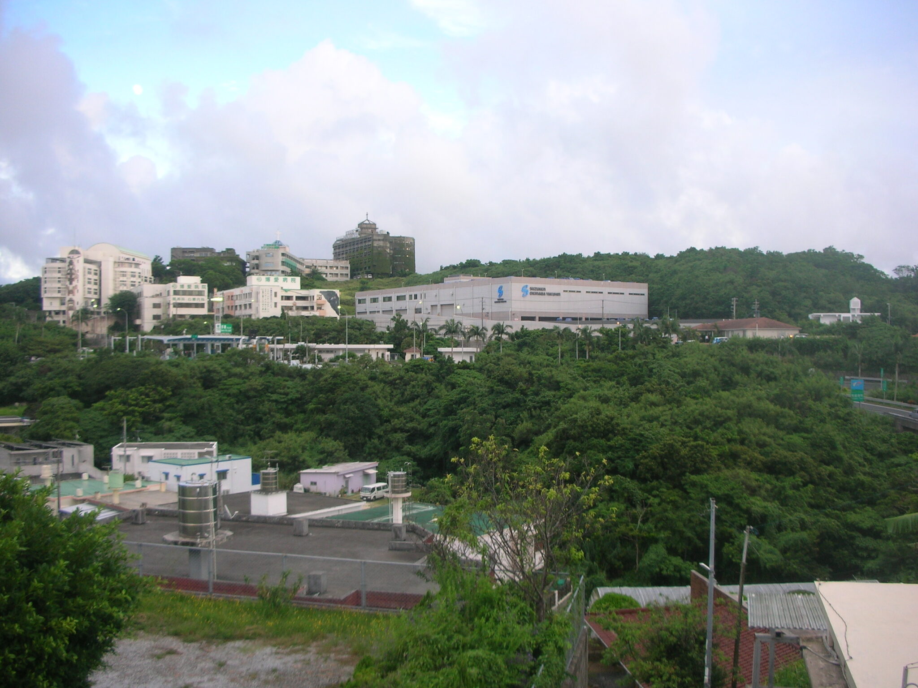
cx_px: 459
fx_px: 928
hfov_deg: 52.6
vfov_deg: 40.7
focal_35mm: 35
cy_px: 344
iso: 50
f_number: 3
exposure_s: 1/50.7
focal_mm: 5.8
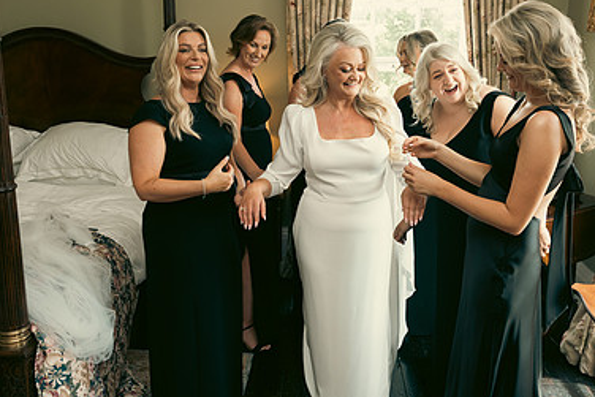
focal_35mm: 37
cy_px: 145
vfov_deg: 35.7
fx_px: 612
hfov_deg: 51.8
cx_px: 320
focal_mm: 24
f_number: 3.5
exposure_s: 1/200
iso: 640
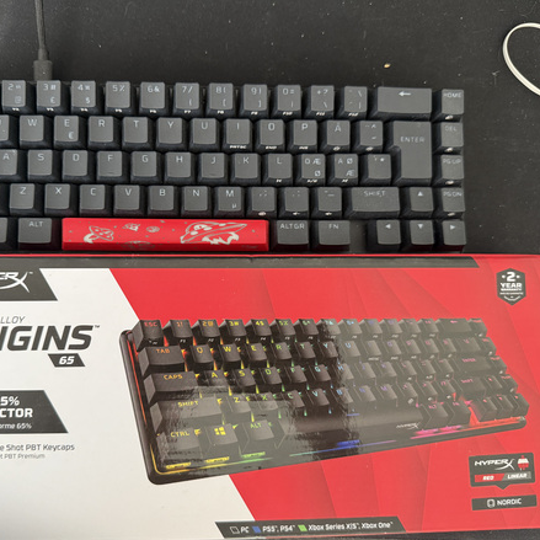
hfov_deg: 55.3
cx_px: 224
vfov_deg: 55.6
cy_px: 276
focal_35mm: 29
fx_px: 512
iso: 320
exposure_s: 1/60
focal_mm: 6.76
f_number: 1.78
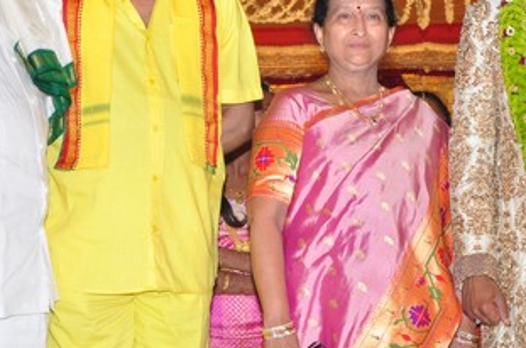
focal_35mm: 152
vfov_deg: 9.0
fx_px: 2218
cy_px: 136
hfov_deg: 13.5
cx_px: 301
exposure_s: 1/125
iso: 200
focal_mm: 45
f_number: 5.6
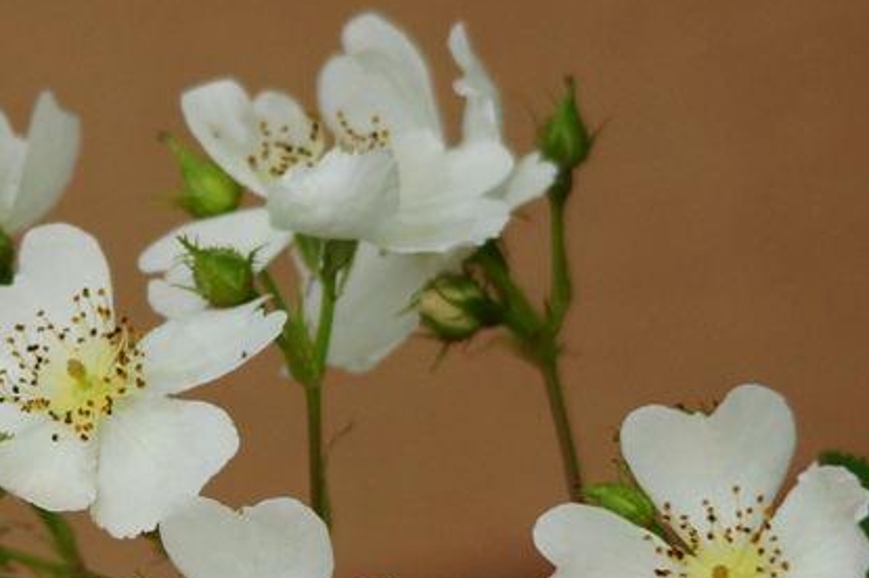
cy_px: 455
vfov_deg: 1.1
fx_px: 31355
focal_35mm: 1300
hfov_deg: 1.6
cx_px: 184
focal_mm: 250
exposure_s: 1/400
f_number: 5.6
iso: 320
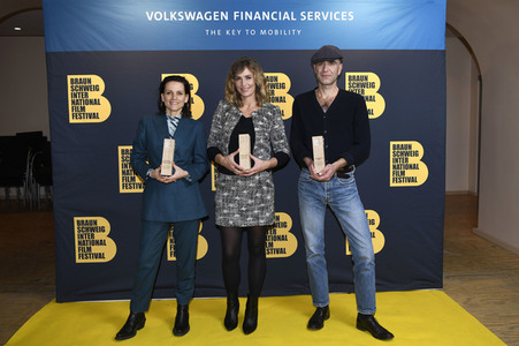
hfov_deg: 62.0
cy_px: 173
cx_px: 260
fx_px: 432
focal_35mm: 30
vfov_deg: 43.5
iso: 640
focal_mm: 30
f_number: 3.5
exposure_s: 1/320
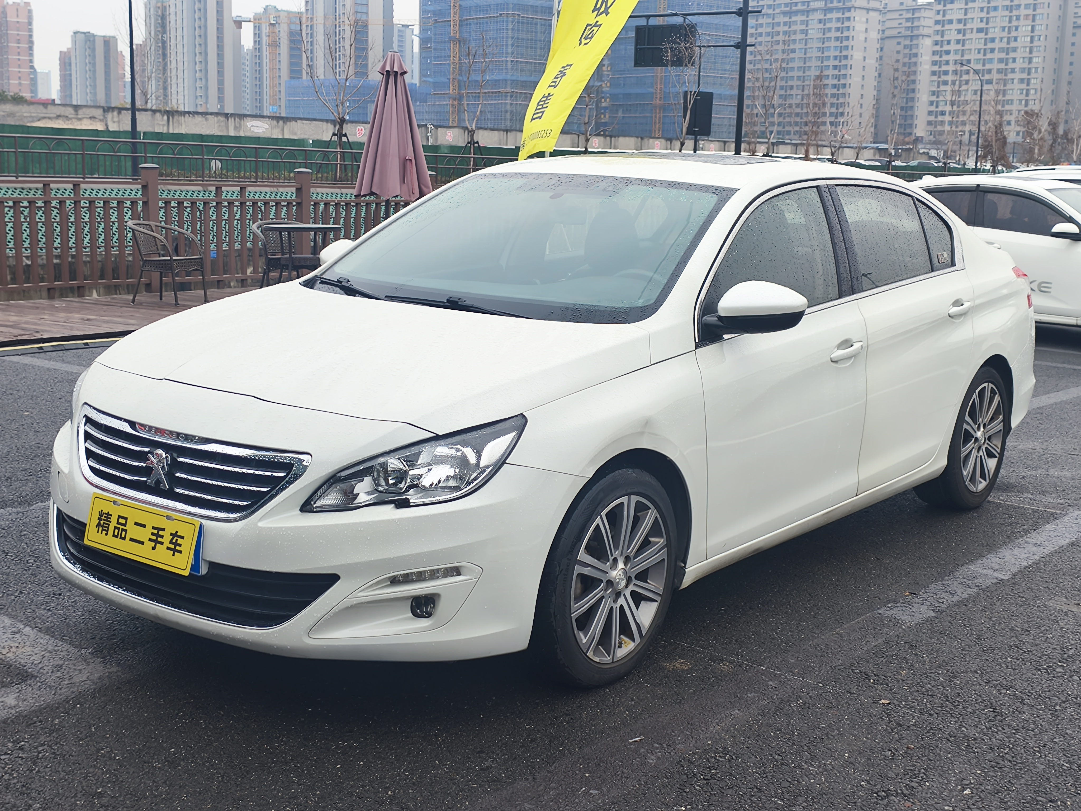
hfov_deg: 44.8
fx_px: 1312
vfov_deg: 34.3
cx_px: 540
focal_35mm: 42
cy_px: 406
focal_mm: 5.84
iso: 80
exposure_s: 1/100
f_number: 1.6
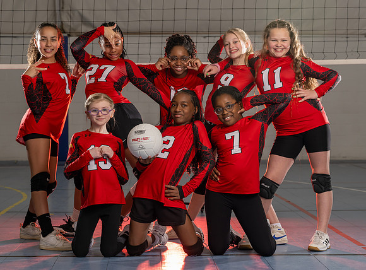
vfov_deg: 15.4
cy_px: 132
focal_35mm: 95
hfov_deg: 20.8
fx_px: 999
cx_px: 173
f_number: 5.6
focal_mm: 70
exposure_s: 1/100
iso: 200
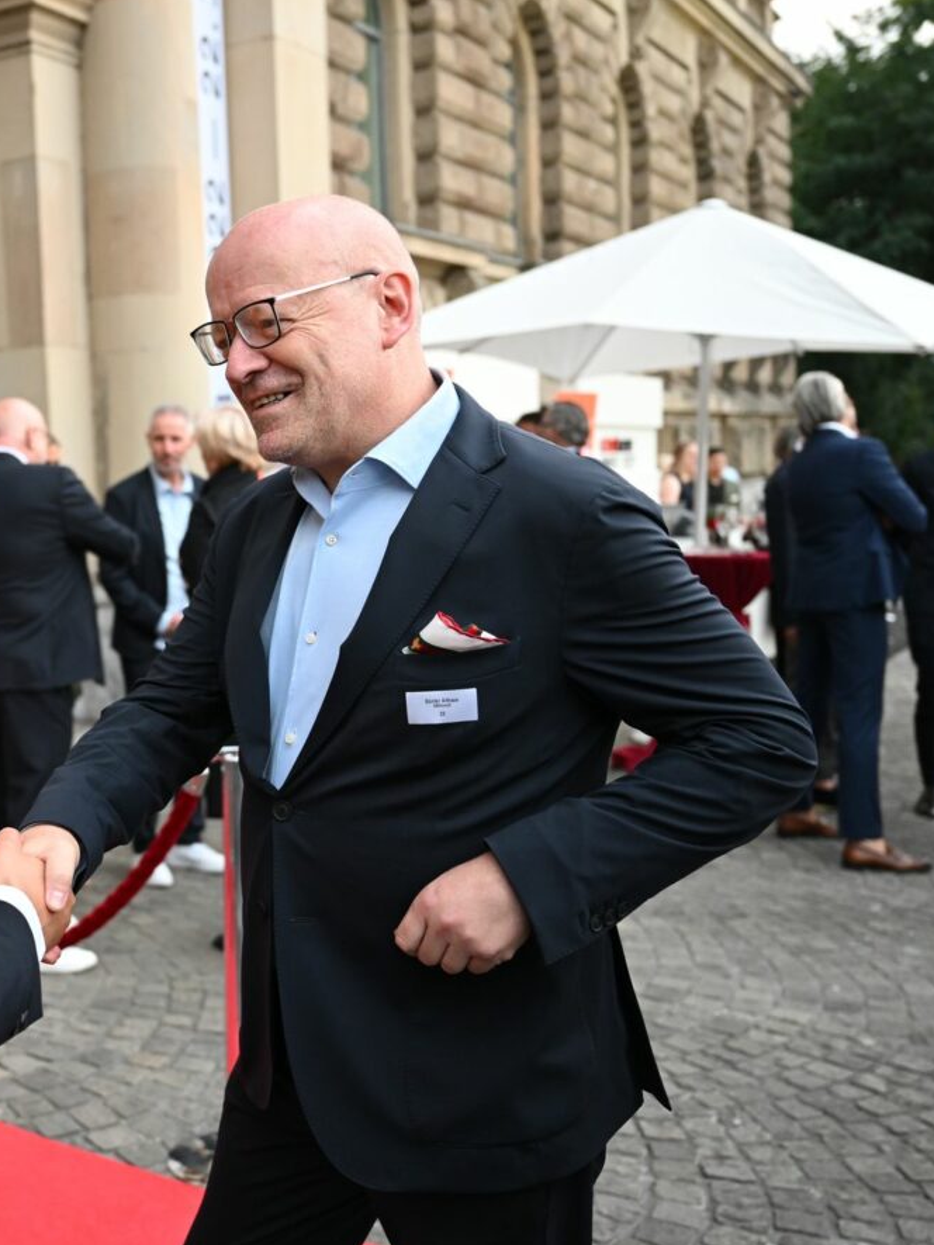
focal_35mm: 44
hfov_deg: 31.2
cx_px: 76
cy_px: 625
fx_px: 1583
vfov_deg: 42.9
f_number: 3.2
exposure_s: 1/320
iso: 2000
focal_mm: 30
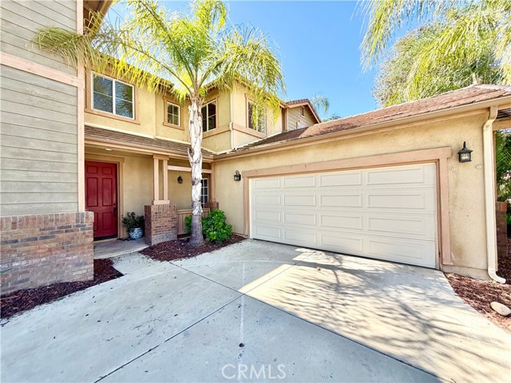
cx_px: 256
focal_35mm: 14
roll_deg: +0.6
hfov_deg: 102.1
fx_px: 207
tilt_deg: +1.6
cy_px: 192
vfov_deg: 85.7
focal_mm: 2.22
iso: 50
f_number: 2.2
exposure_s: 1/502
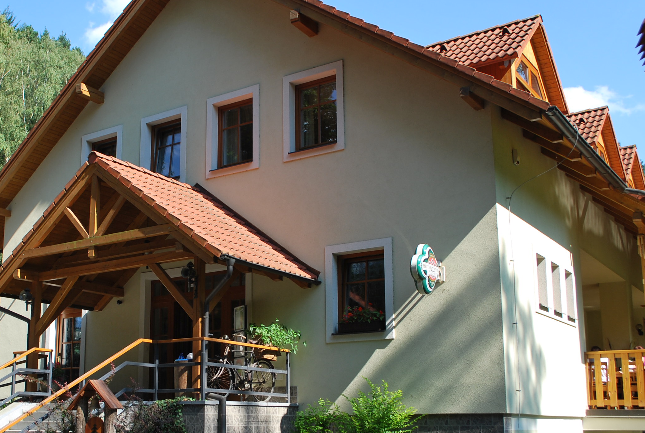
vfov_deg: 29.3
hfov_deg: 42.3
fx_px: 826
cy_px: 261
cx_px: 232
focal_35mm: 46
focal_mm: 22
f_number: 6.3
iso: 100
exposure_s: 1/160
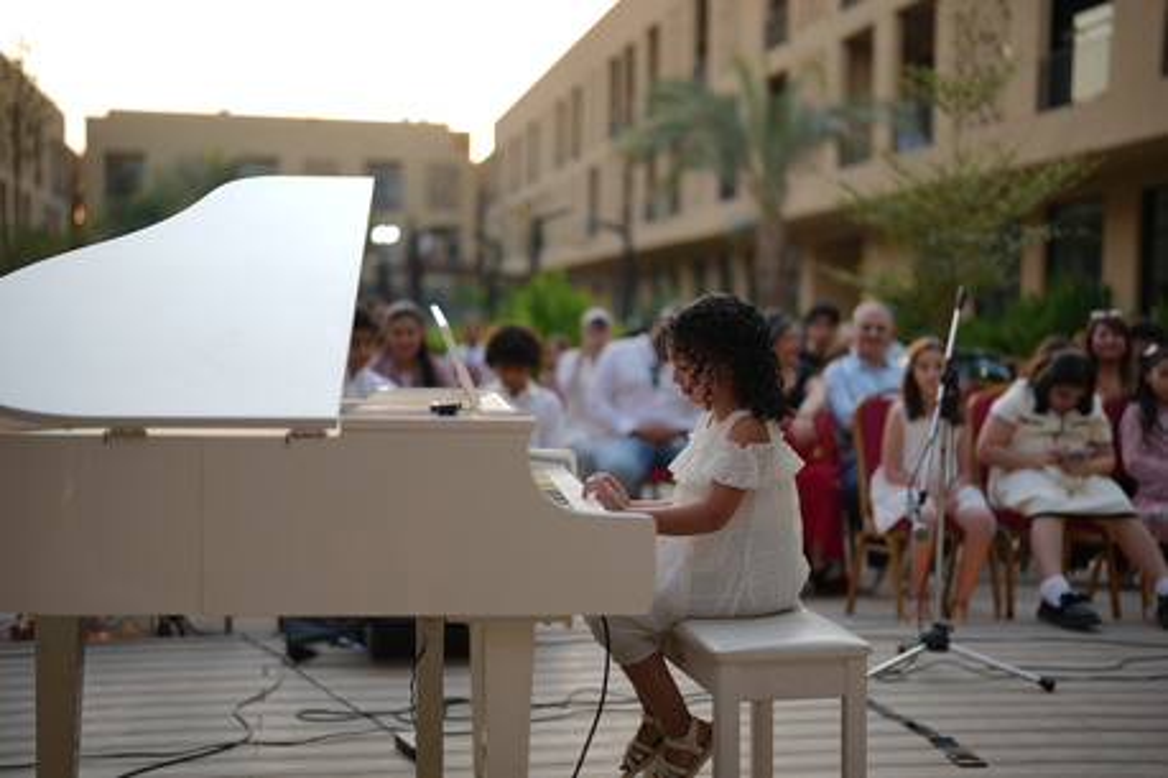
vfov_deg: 27.0
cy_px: 389
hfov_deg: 39.6
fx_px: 1622
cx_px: 584
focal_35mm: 50
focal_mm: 50
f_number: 1.4
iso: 64
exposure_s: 1/250
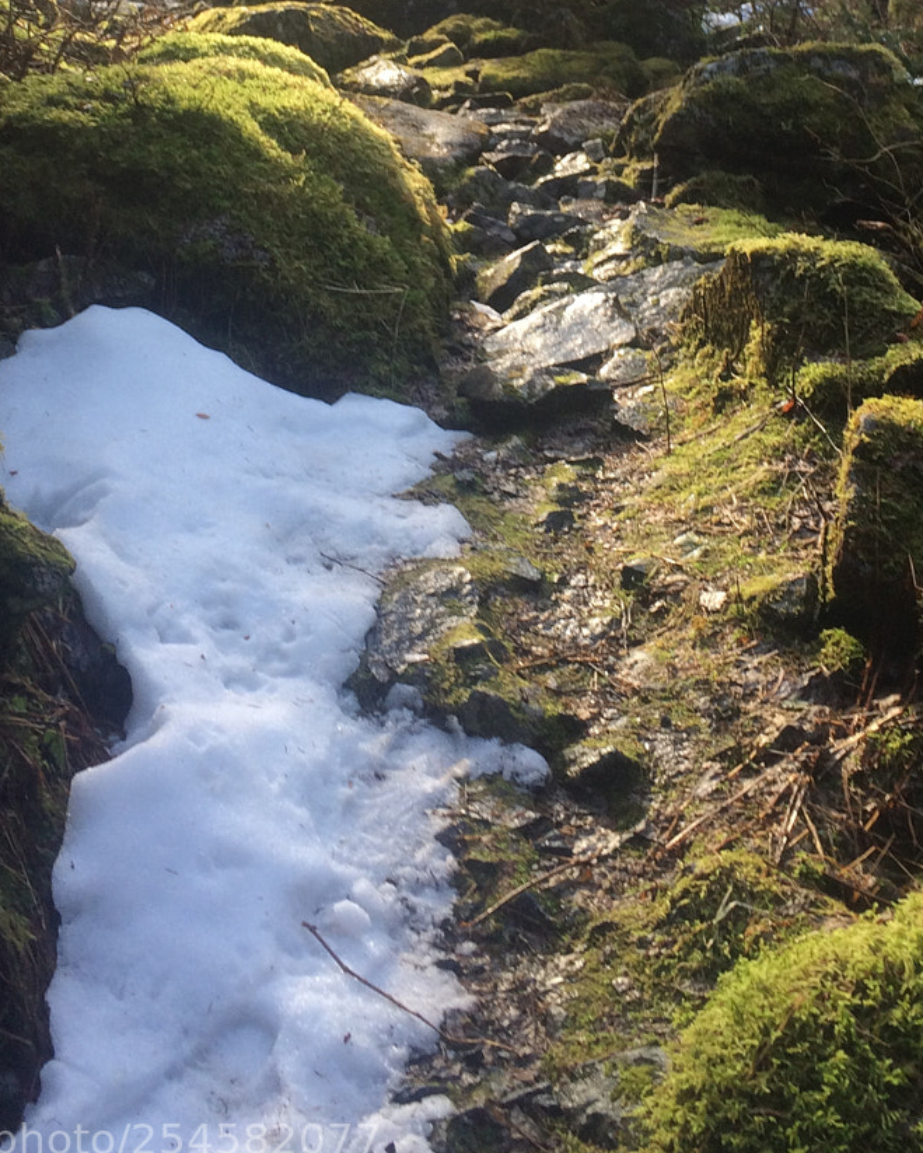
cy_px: 129
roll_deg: -0.2
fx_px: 1877
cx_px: 487
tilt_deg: -8.1
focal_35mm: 55
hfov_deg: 27.6
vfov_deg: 32.5
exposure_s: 1/120
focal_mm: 4.15
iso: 32
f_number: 2.2
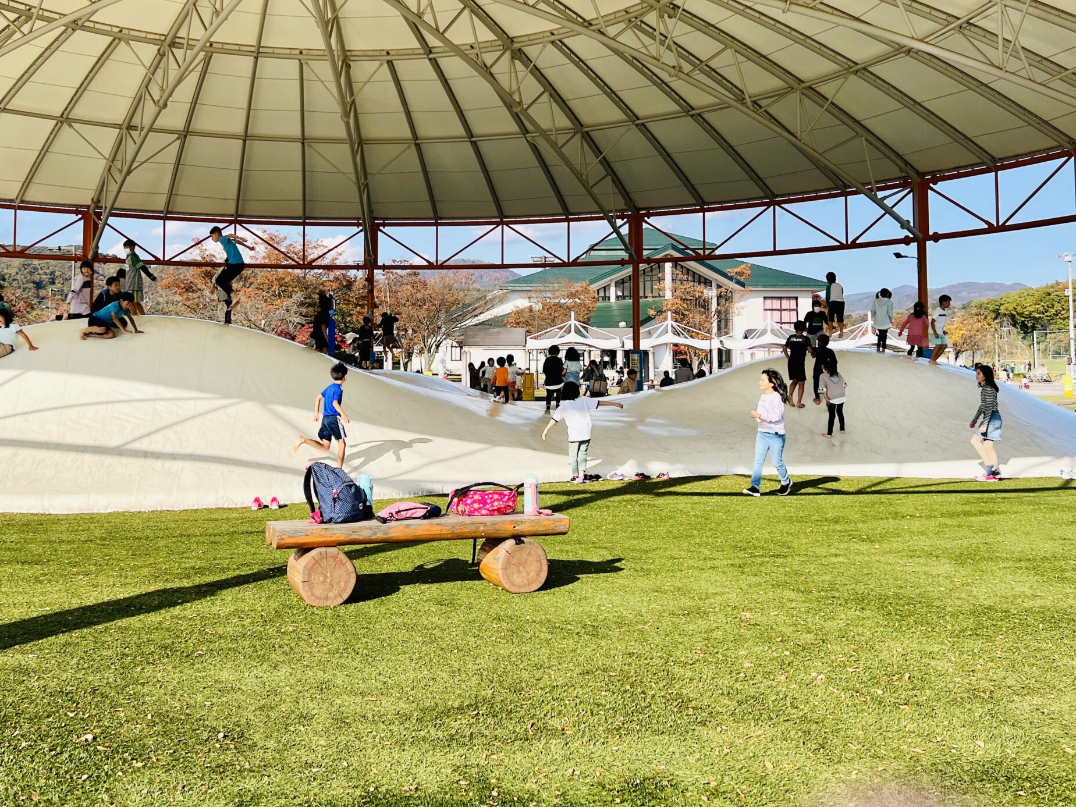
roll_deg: -1.2
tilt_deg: +1.1
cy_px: 297
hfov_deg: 51.2
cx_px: 465
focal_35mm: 36
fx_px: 1119
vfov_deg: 39.4
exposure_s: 1/3257
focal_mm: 5.7
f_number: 1.5
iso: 50
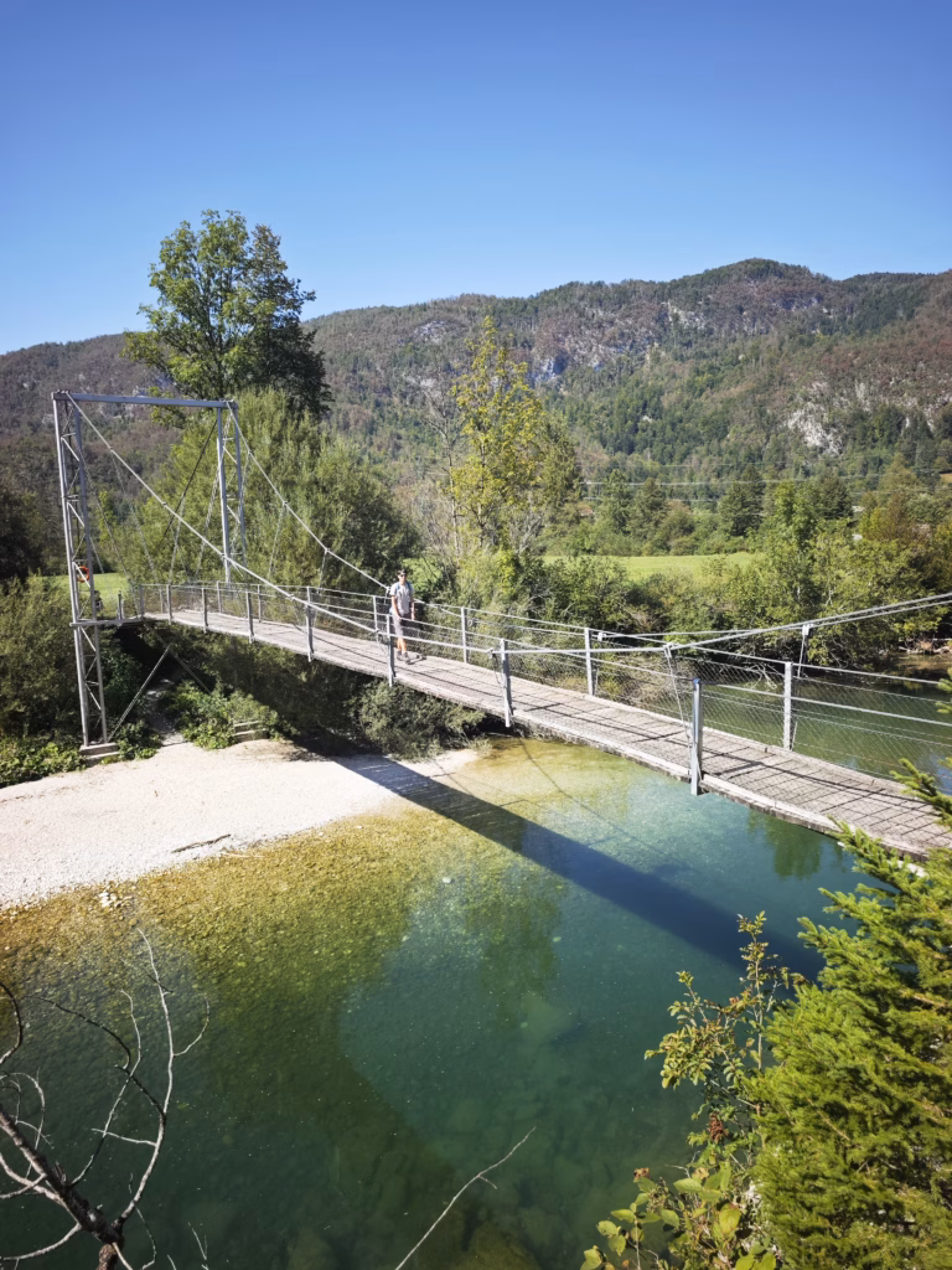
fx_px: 843
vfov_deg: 73.9
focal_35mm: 23
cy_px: 635
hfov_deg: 58.9
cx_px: 476
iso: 50
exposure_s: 1/899
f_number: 2
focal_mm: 8.72
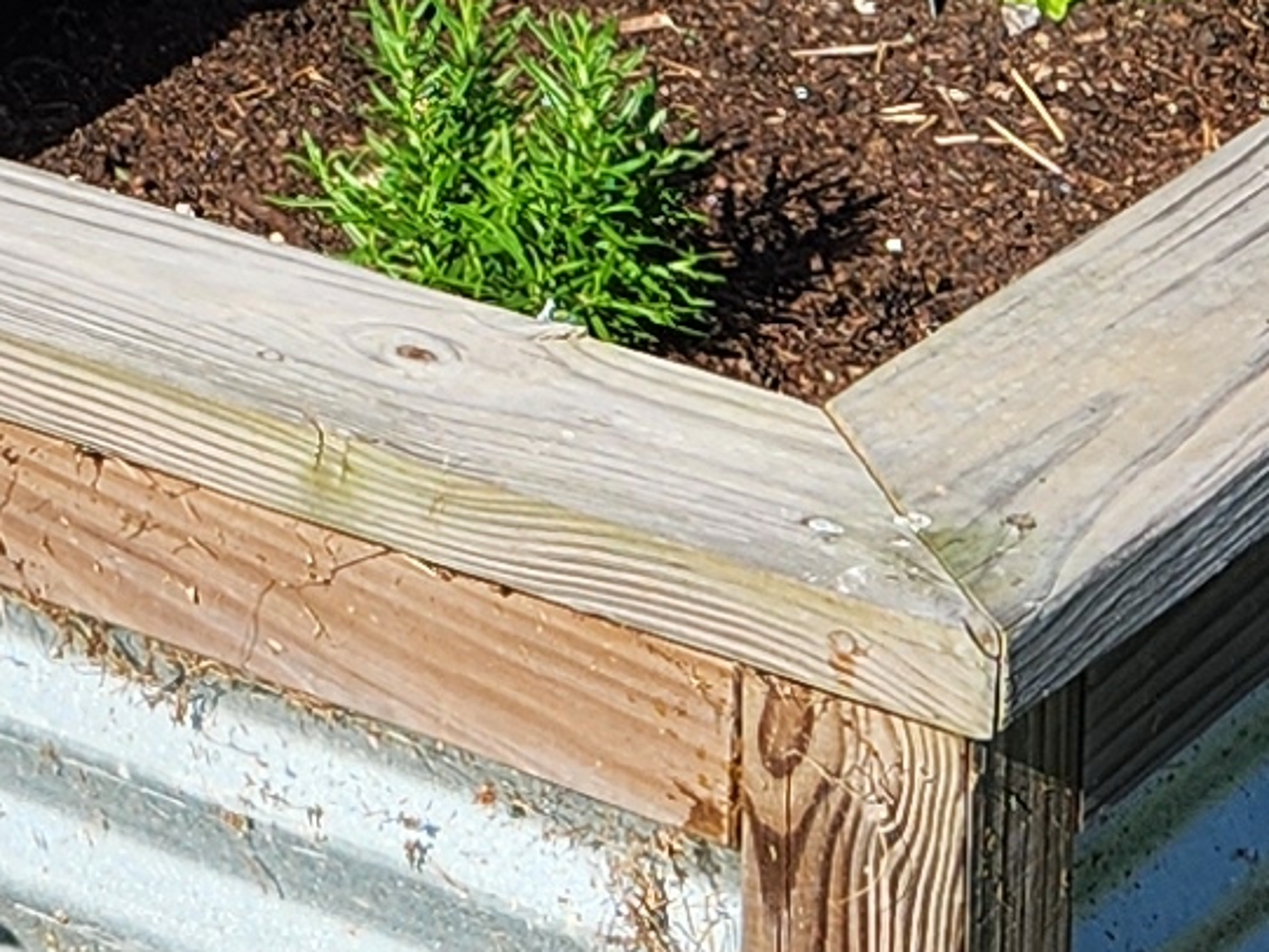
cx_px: -983
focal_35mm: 170
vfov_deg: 8.3
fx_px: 6233
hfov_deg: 10.9
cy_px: -968
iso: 20
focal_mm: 5.4
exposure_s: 1/1321
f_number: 1.8
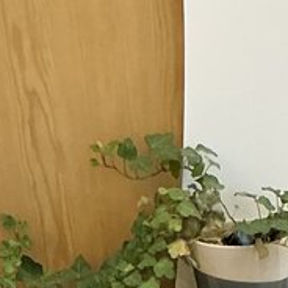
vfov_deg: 9.6
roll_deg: -0.3
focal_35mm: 149
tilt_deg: -36.6
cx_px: 468
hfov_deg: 11.1
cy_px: 807
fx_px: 1403
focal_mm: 3
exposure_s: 1/60
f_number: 1.8
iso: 64
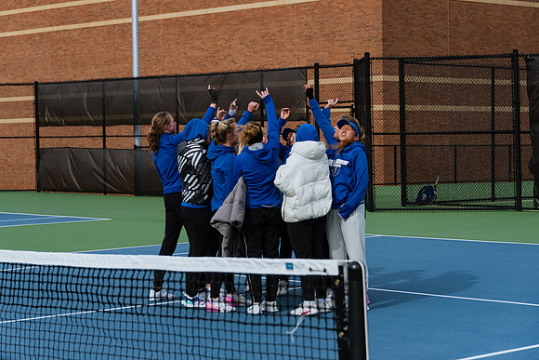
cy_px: 174
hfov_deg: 22.3
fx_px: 1365
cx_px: 257
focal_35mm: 91
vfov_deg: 15.0
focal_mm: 85
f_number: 5
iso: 640
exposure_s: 1/4000
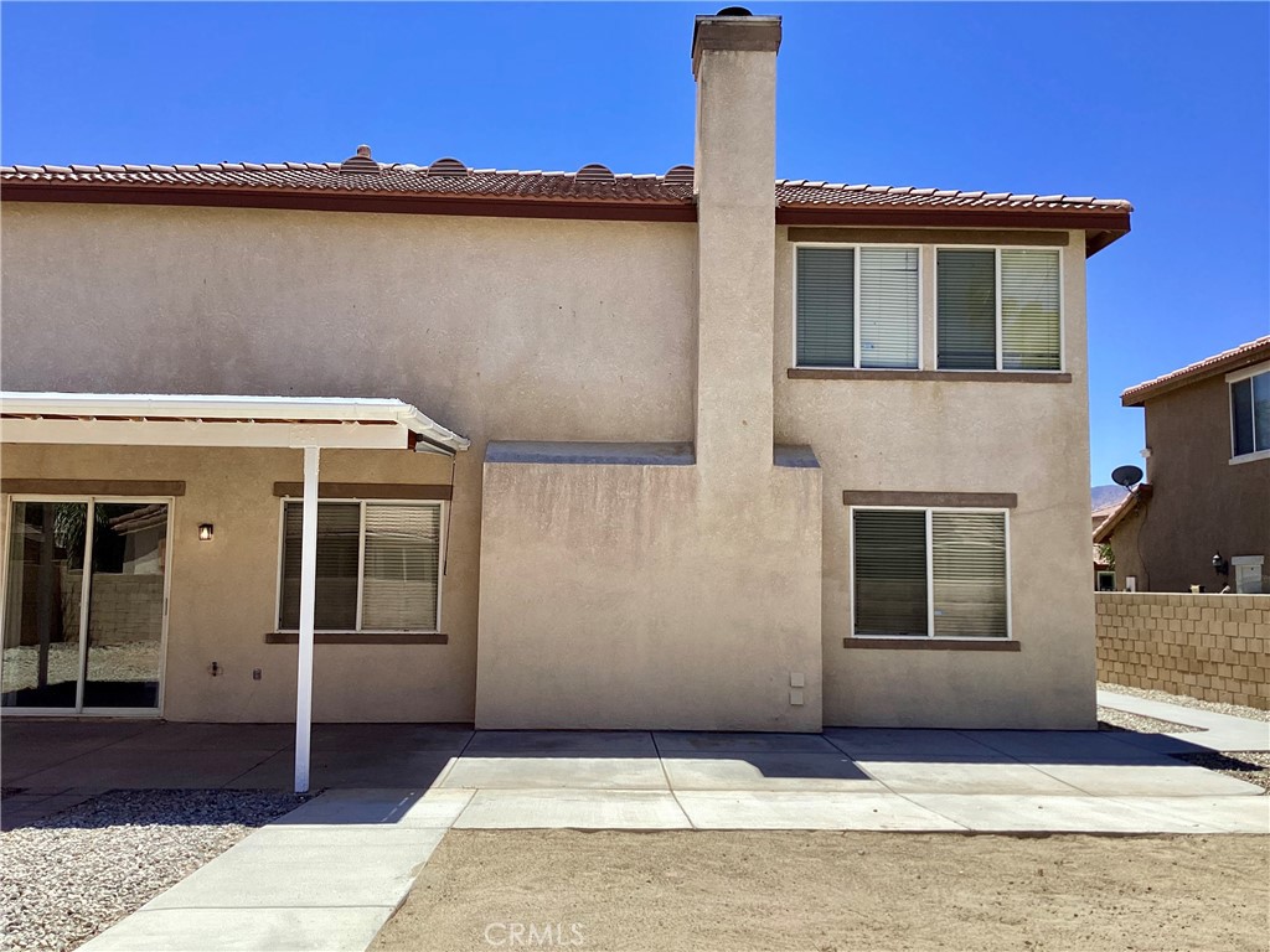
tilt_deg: +4.5
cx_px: 635
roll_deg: -2.4
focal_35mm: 31
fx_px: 1137
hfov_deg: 58.4
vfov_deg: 45.4
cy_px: 476
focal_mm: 3.3
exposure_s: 1/1274
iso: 25
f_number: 2.4
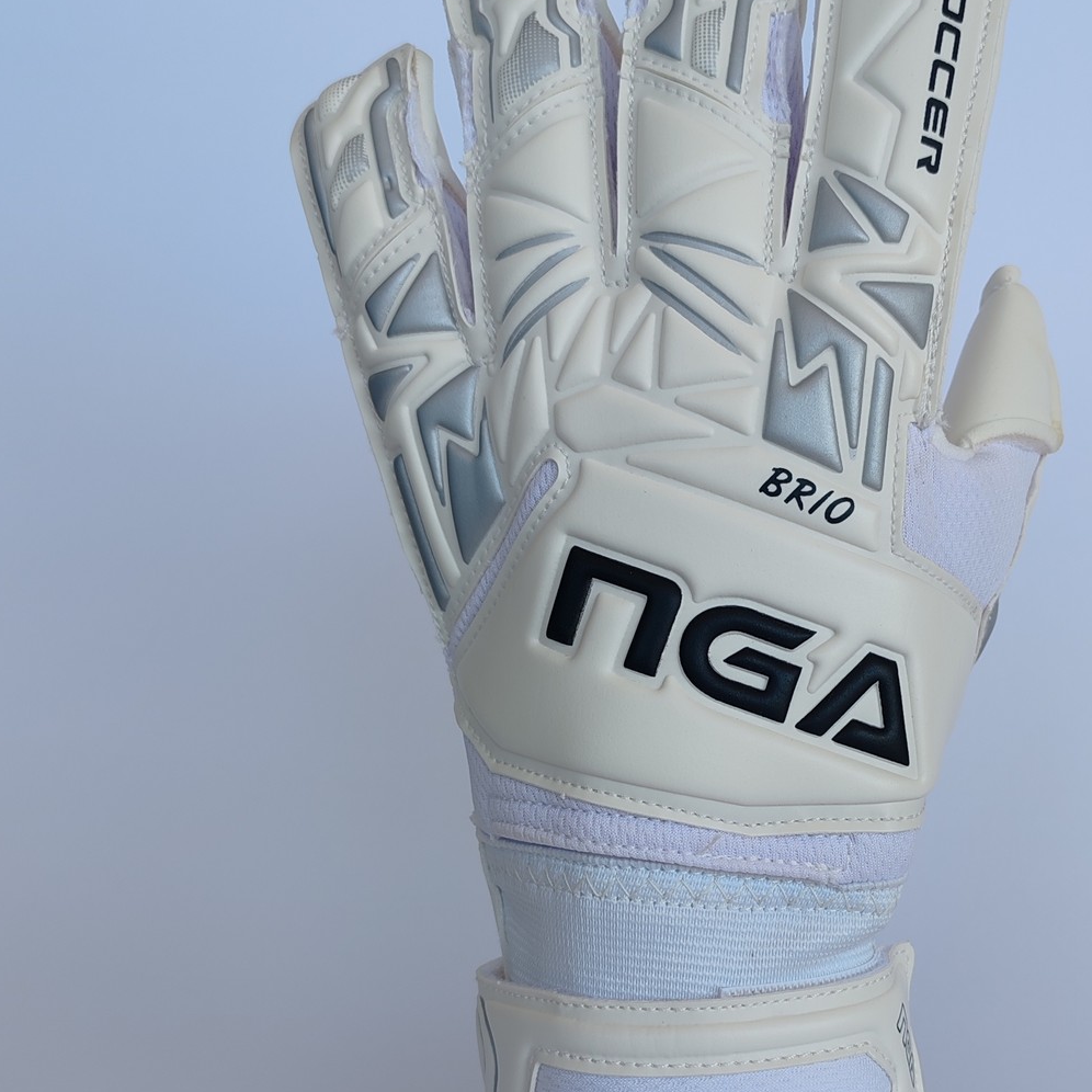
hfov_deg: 36.4
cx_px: 724
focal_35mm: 46
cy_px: 727
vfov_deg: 36.4
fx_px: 1642
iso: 50
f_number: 1.9
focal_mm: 6.12
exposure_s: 1/120
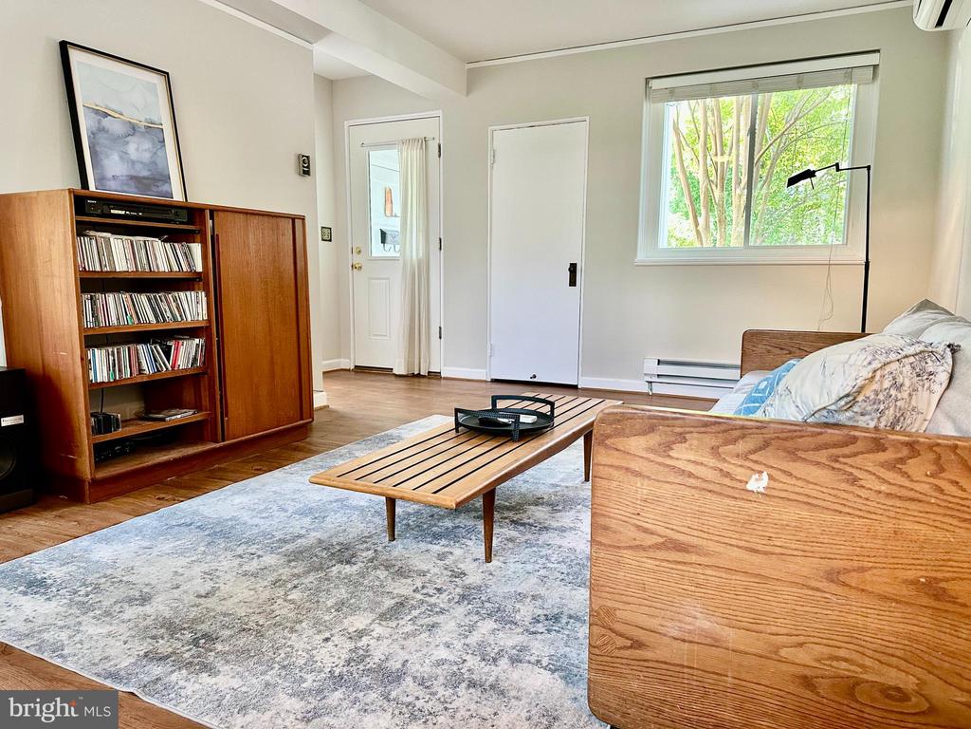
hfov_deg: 71.6
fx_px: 673
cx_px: 486
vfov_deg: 56.8
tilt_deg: -7.3
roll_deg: -0.5
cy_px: 364
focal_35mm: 24
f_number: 1.78
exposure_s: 1/60
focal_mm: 6.86
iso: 250
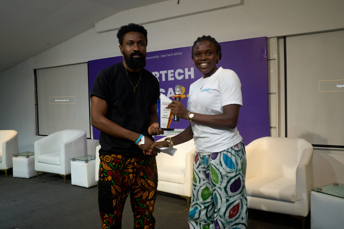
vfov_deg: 43.6
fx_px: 287
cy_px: 114
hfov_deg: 61.9
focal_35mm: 30
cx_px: 172
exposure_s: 1/100
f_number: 5
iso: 800
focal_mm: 20
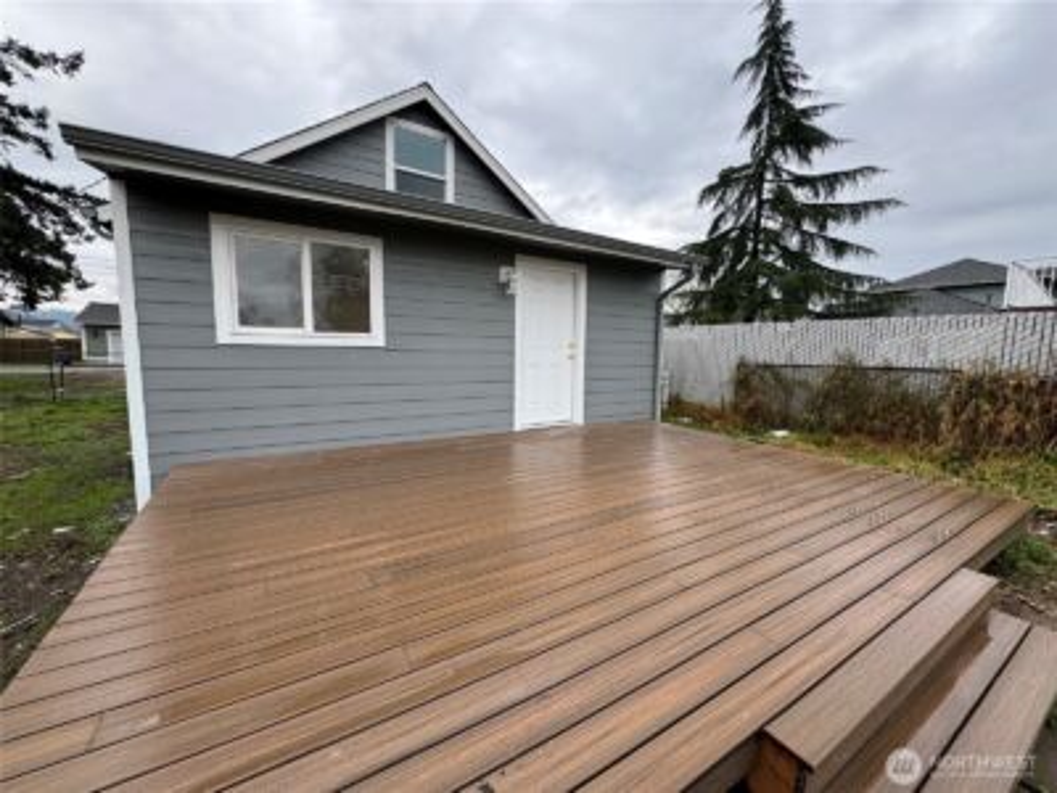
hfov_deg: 102.1
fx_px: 427
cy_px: 396
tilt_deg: -7.3
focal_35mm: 14
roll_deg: -0.6
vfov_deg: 85.7
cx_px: 528
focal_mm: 2.22
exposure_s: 1/99
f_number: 2.2
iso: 100
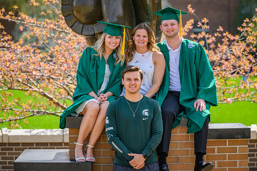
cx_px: 128
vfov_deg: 6.9
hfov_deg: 10.3
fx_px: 1430
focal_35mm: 200
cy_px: 86
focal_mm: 200
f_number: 5.6
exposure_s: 1/1000
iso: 400
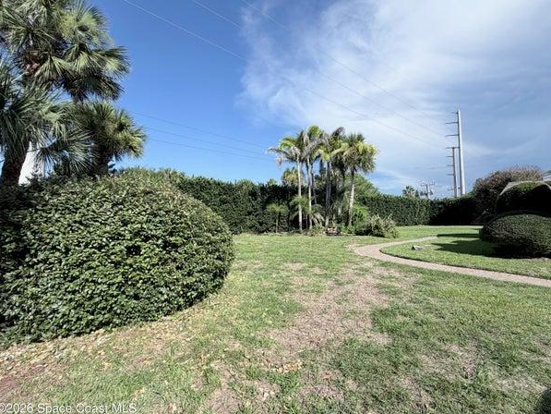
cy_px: 207
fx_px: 239
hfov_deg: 98.1
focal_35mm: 15
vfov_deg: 81.8
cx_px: 291
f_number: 2.2
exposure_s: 1/779
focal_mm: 2.22
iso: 20
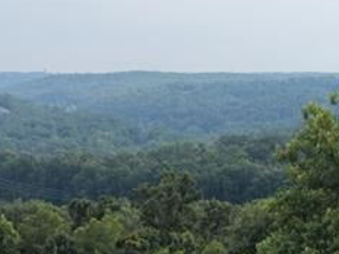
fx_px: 1038
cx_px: 278
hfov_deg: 18.4
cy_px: 515
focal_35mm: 106
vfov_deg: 12.3
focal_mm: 8.67
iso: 290
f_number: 1.8
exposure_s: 1/1600
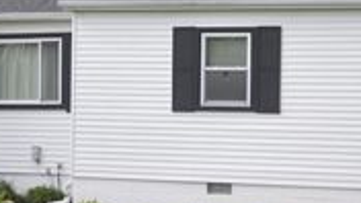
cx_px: 88
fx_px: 1369
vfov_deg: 8.5
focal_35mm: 143
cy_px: 46
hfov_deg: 15.0
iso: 250
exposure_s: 1/125
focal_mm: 32
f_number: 4.8
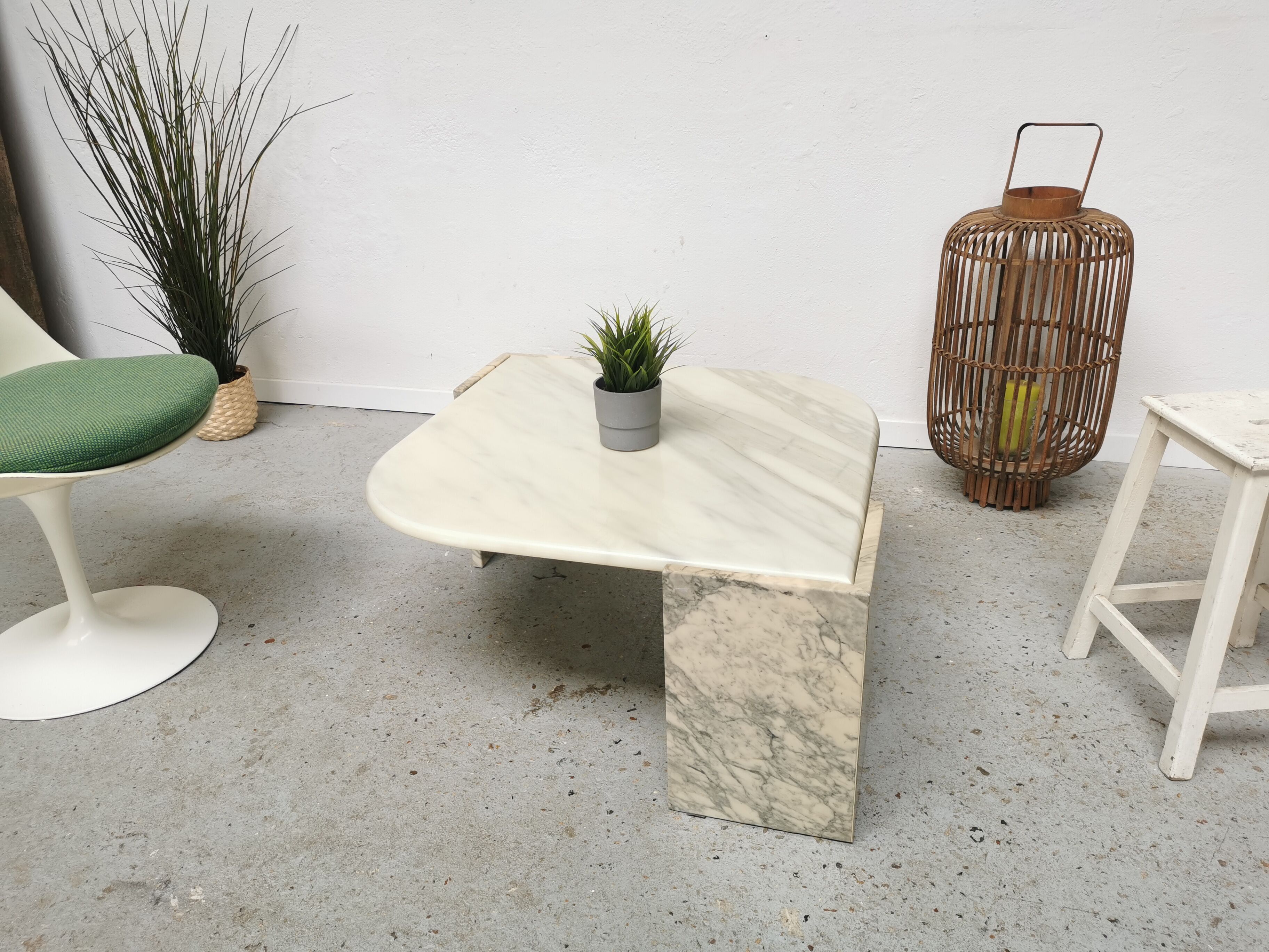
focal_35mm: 27
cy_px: 476
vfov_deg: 51.4
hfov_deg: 65.3
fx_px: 990
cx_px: 634
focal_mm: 5.58
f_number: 1.8
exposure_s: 1/162
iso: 50
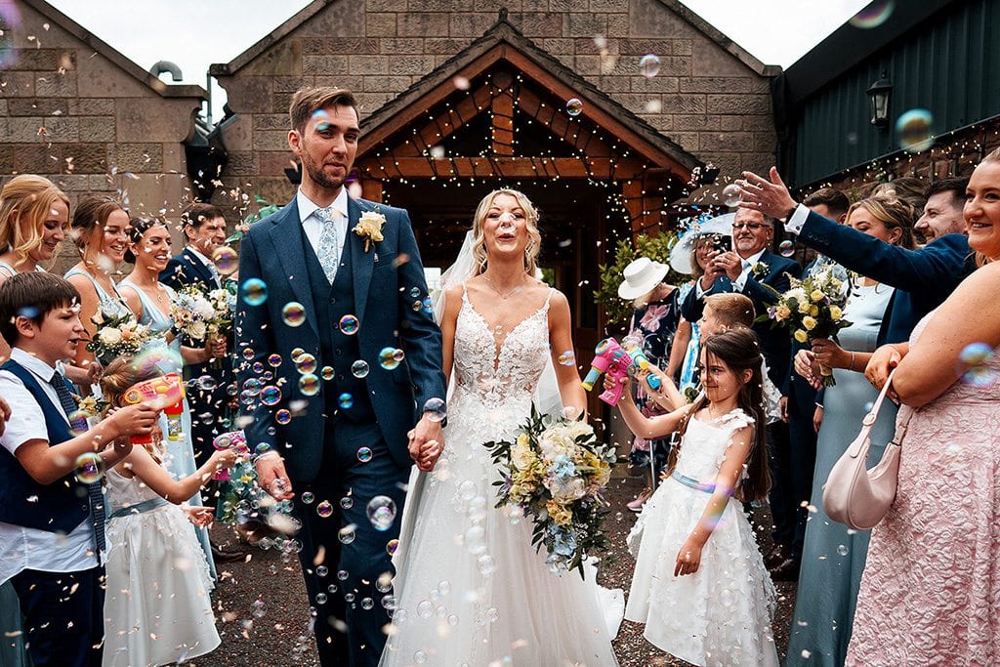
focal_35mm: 25
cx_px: 500
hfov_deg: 71.5
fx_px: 694
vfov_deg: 51.3
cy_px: 334
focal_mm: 25
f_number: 2.8
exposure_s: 1/500
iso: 100
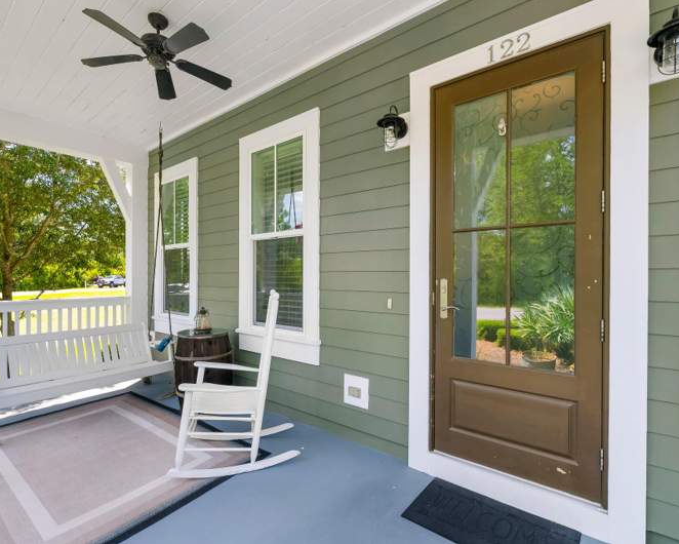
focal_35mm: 17
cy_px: 271
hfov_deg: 89.6
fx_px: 342
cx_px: 328
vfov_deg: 77.0
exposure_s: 1/30
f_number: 9
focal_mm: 15
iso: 400
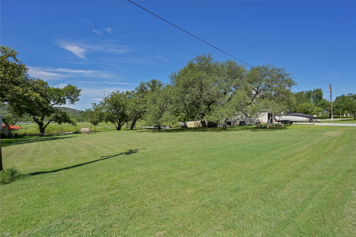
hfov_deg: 95.0
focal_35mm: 16
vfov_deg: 72.0
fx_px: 163
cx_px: 178
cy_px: 118
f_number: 8
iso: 800
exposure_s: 1/4000
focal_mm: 16.5
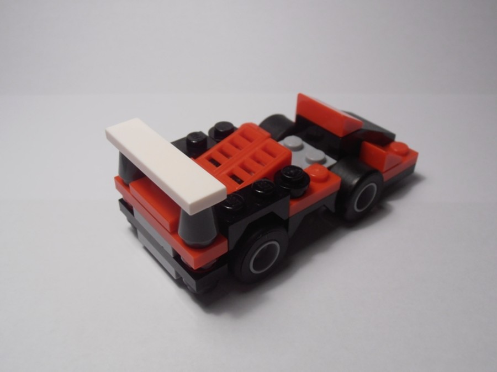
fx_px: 531
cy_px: 186
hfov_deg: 50.1
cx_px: 248
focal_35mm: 37
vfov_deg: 38.7
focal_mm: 6.61
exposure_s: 1/60
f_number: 3.9
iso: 80
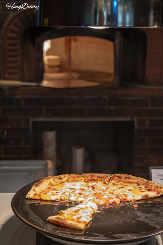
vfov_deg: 32.9
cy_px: 122
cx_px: 81
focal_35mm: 61
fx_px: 414
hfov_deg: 22.3
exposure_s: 1/160
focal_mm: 60
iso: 2000
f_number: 5.6
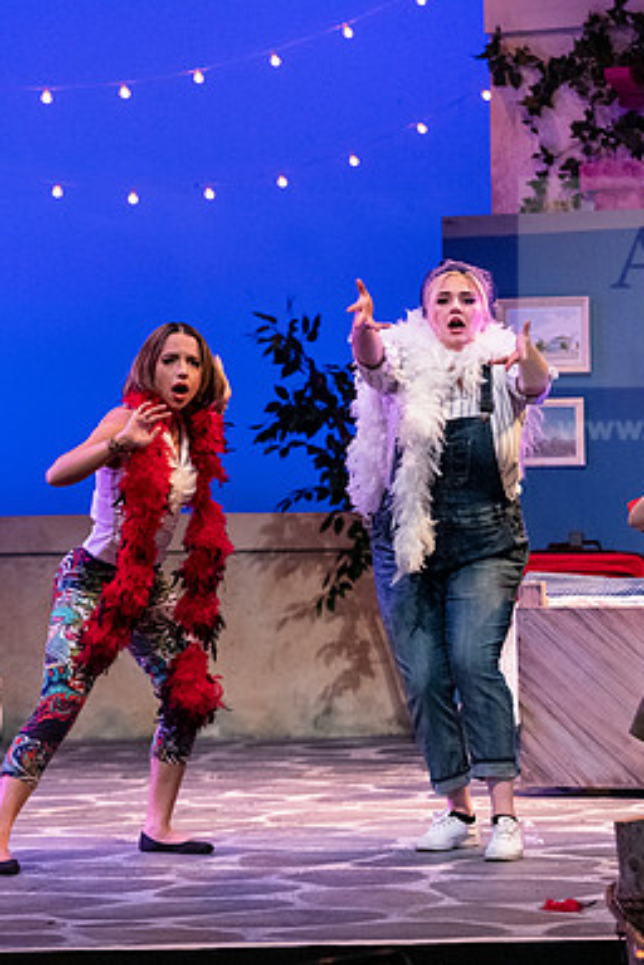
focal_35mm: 151
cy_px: 481
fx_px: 4052
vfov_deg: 13.6
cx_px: 443
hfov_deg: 9.1
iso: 4000
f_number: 3.5
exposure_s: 1/400
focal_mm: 100
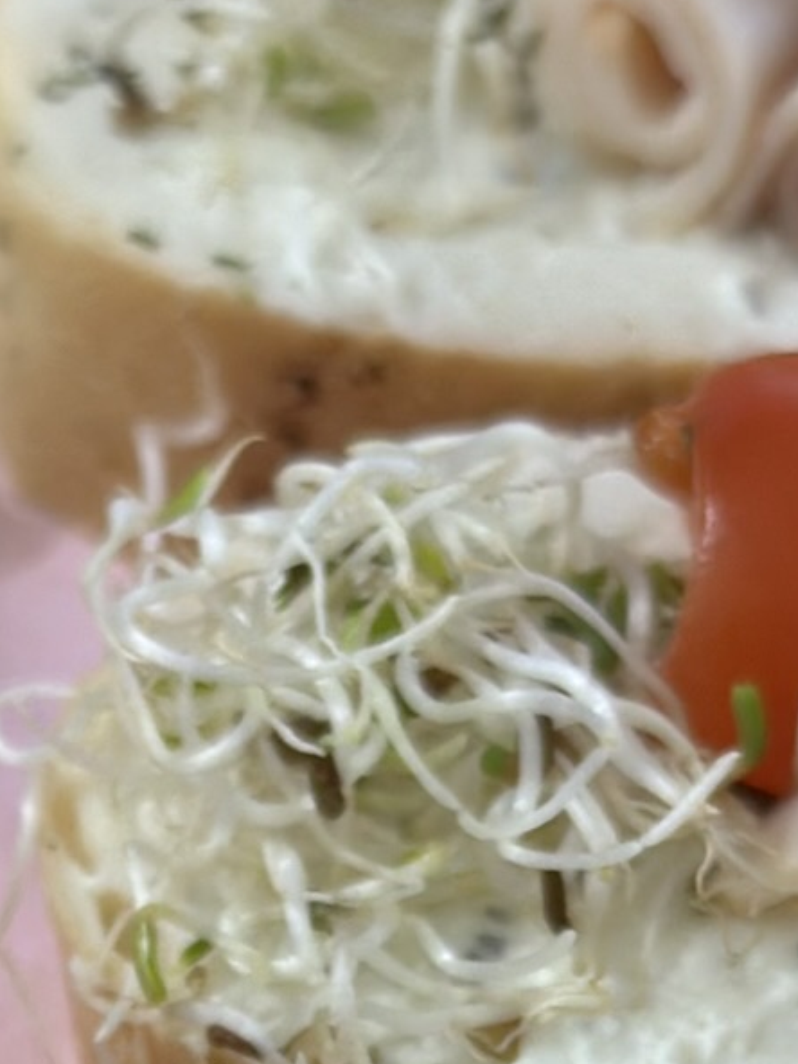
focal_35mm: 166
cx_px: 257
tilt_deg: -46.6
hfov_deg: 8.9
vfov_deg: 11.6
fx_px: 5102
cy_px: 1303
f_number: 1.78
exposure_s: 1/50
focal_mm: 6.86
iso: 125
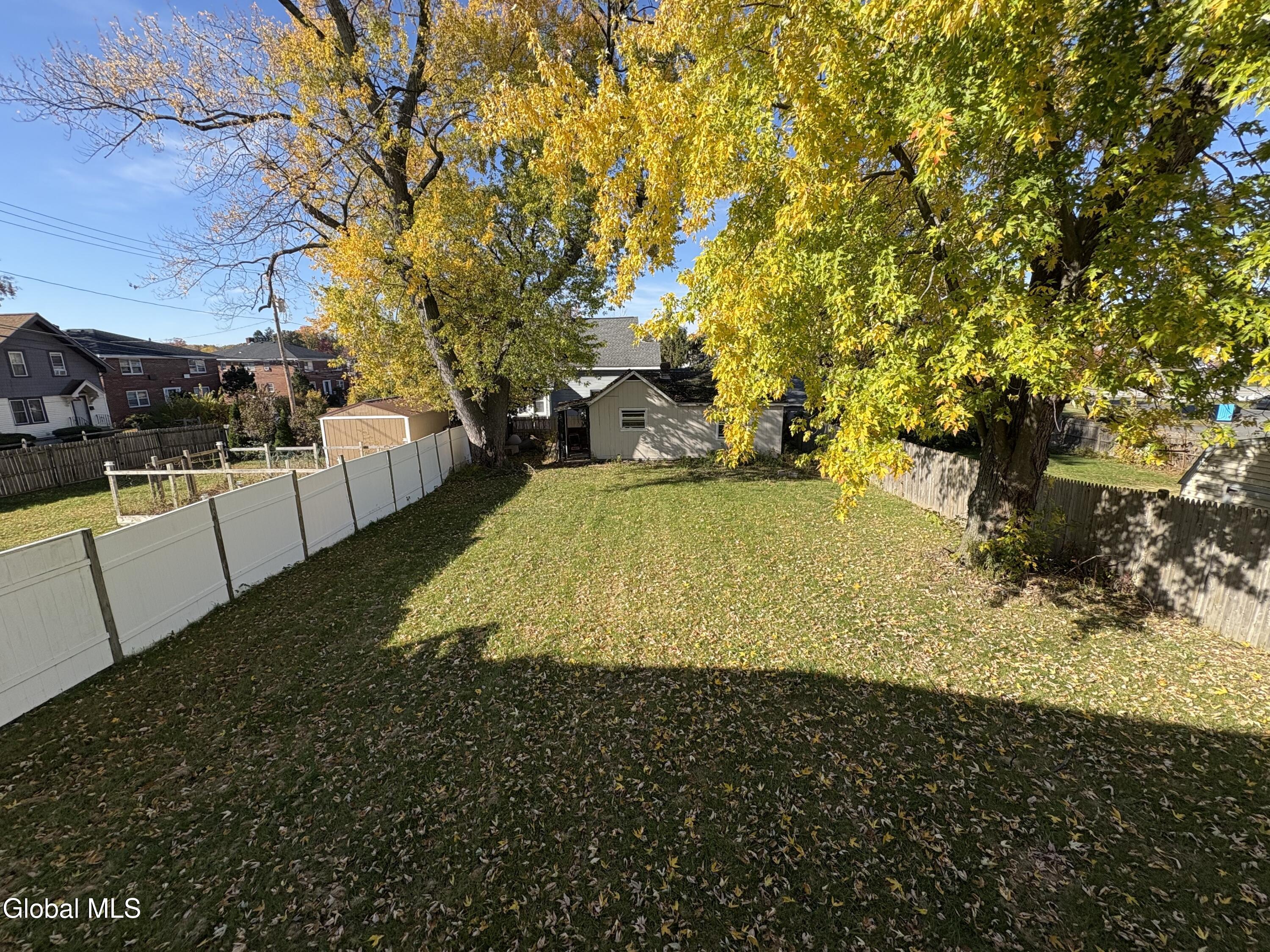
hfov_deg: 102.1
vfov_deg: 85.7
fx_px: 514
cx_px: 635
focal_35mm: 14
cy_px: 476
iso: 40
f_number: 2.2
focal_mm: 2.22
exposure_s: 1/1034
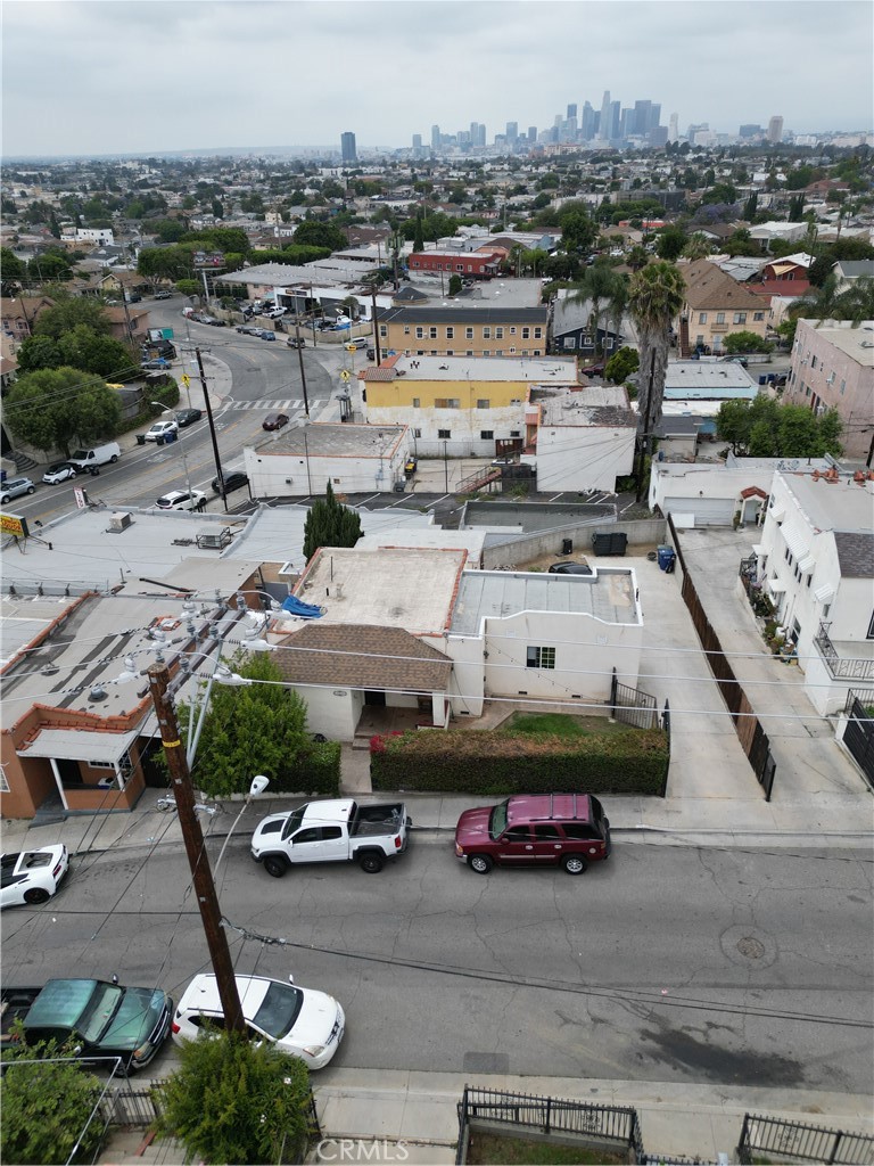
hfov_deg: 56.8
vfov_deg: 71.6
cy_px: 583
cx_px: 437
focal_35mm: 24
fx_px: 808
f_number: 1.7
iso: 130
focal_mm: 6.72
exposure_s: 1/3000
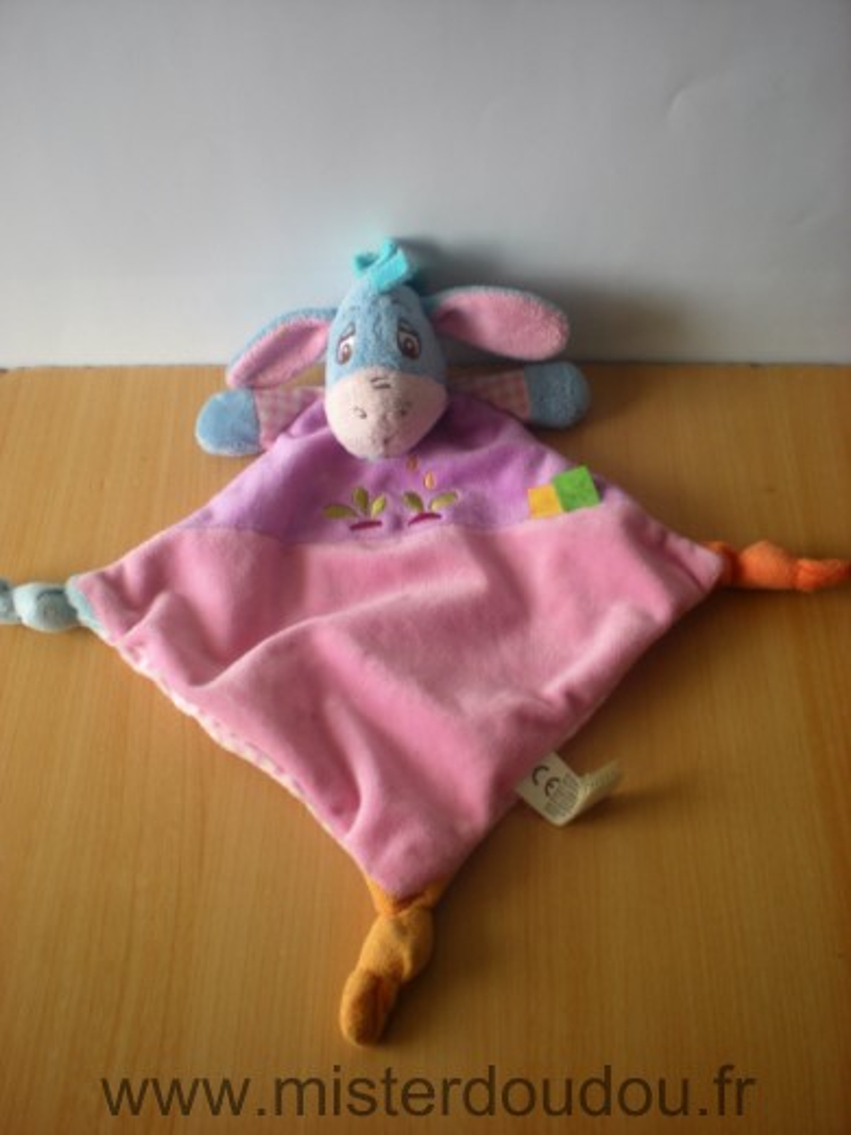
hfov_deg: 37.7
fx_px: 1246
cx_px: 426
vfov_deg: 49.0
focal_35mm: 38
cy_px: 568
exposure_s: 1/15
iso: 64
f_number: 3.1
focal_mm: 6.3
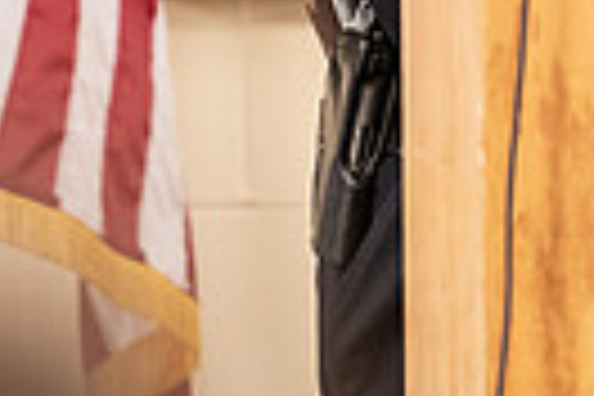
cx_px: 450
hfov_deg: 2.3
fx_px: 14535
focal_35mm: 881
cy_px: -218
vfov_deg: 1.6
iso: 2000
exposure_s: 1/200
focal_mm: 200
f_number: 2.8
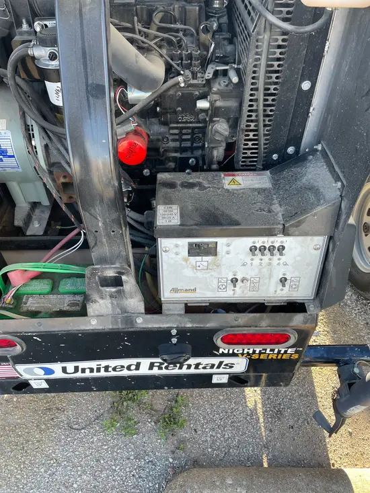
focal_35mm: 26
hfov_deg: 53.1
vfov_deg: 67.3
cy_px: 246
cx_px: 185
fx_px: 370
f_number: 1.6
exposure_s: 1/121
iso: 32
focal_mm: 4.2
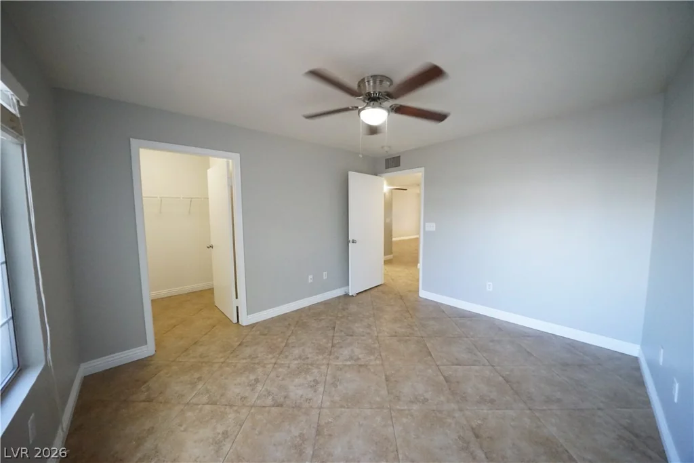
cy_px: 232
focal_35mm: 12
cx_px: 347
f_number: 9
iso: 10000
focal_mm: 12
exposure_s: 1/80
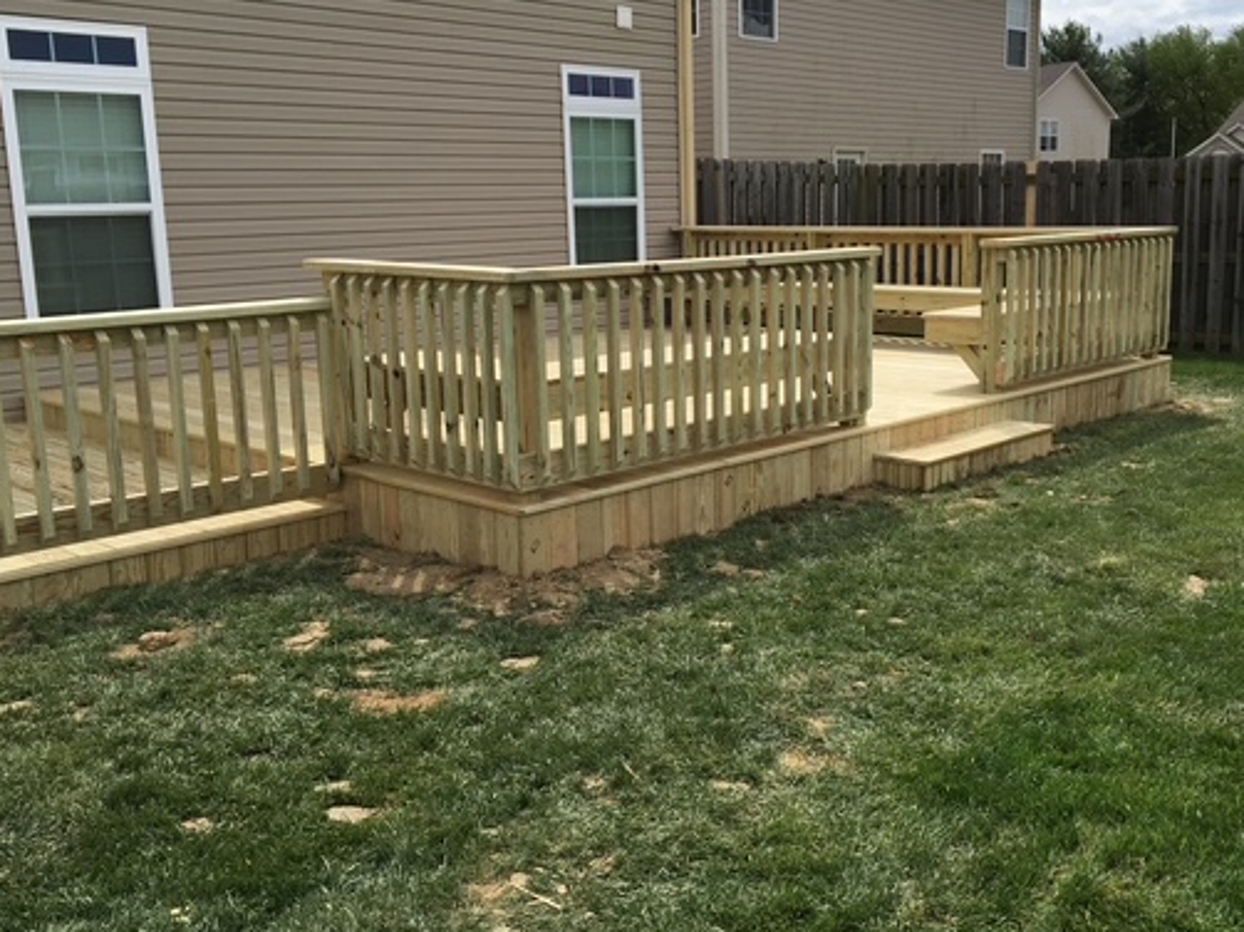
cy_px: 449
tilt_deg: -6.8
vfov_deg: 38.6
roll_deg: +1.6
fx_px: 1329
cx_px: 719
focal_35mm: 37
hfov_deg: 50.0
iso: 25
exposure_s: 1/1876
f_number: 2.2
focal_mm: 4.15
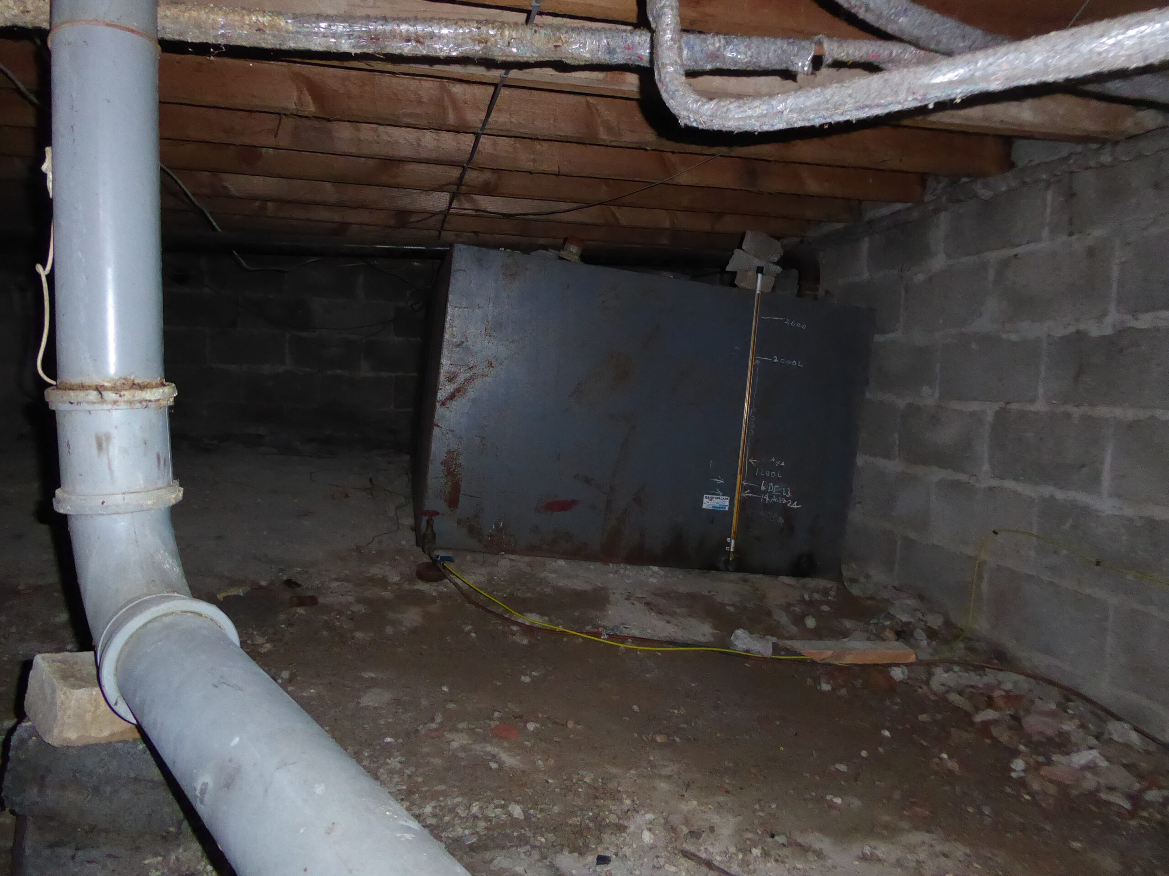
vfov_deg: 56.8
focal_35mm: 24
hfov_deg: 71.6
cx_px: 584
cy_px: 438
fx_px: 810
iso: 800
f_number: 3.3
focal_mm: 4.3
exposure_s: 1/60
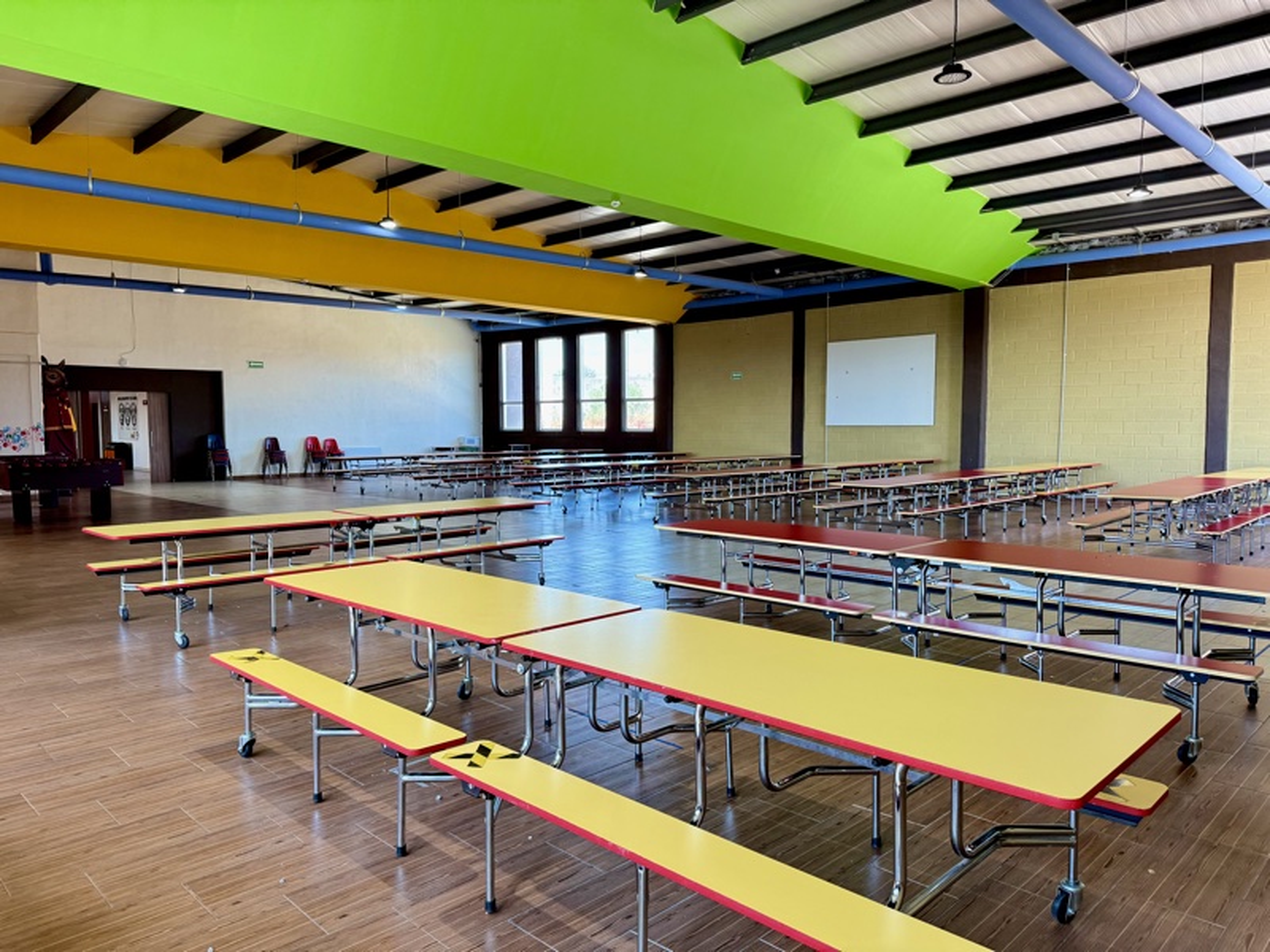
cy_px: 476
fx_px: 881
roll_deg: -0.6
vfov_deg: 56.8
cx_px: 635
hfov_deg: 71.6
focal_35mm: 24
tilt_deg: -2.3
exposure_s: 1/135
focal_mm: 6.76
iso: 200
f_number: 1.78
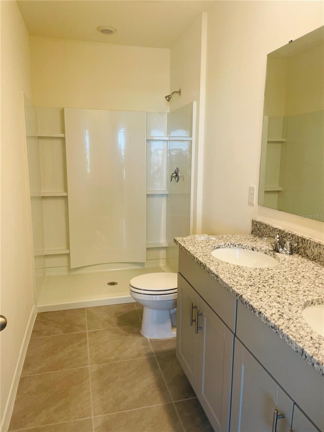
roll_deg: -1.4
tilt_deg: -11.9
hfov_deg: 53.1
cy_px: 216
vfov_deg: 67.3
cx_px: 162
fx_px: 324
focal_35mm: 26
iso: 64
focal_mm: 4.2
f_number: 1.6
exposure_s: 1/60
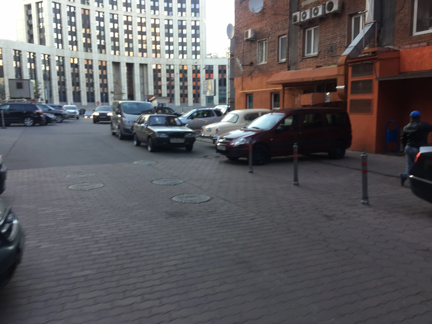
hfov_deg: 61.7
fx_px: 362
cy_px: 162
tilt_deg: -11.2
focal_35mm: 29
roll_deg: +0.1
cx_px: 216
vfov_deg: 48.2
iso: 40
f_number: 2.2
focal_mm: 4.15
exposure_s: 1/100
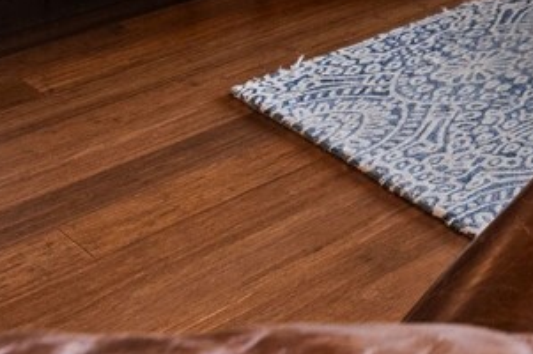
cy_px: -482
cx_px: 1037
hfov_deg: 18.3
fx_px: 1168
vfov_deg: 13.2
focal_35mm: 79
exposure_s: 1/10
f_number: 9
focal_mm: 14
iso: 400
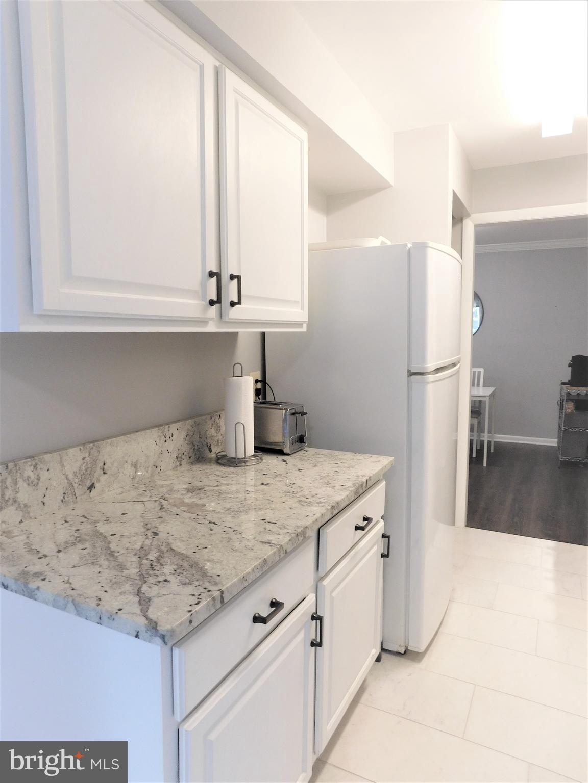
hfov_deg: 58.9
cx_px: 294
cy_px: 392
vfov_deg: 73.9
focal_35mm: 23
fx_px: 521
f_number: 3
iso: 220
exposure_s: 1/30
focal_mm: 4
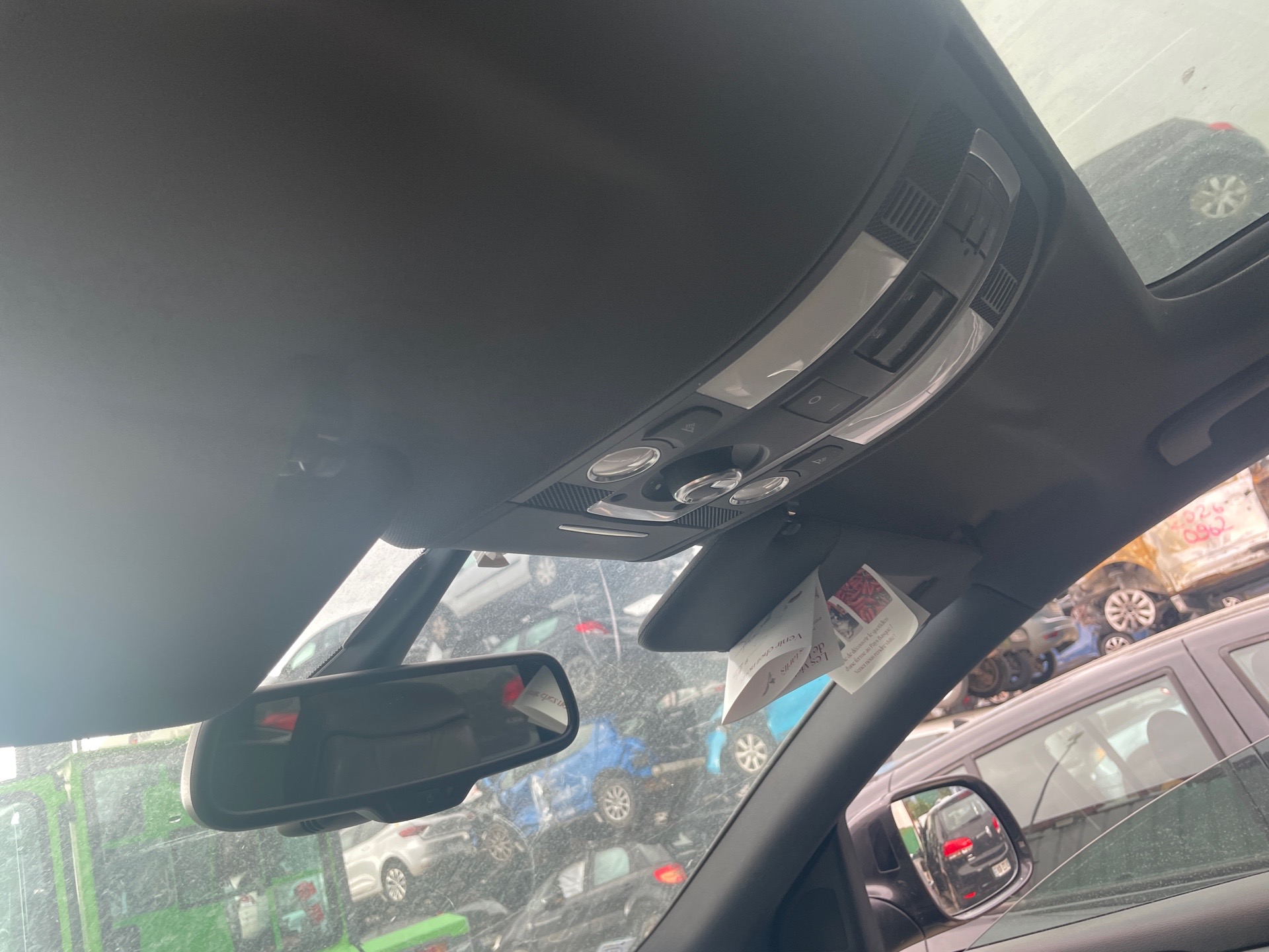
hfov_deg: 67.3
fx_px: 953
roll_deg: +19.2
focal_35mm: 26
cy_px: 476
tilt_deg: +21.8
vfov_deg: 53.1
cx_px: 634
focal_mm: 4.2
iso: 64
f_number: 1.6
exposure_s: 1/121
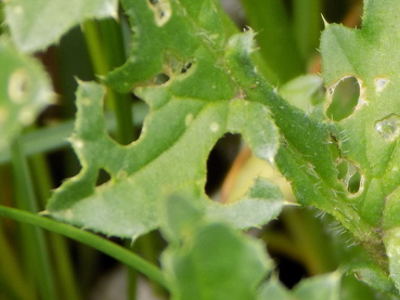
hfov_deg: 3.1
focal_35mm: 647
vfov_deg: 2.3
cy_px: 103
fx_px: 7479
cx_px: 457
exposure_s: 1/60
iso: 80
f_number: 5.8
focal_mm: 49.7
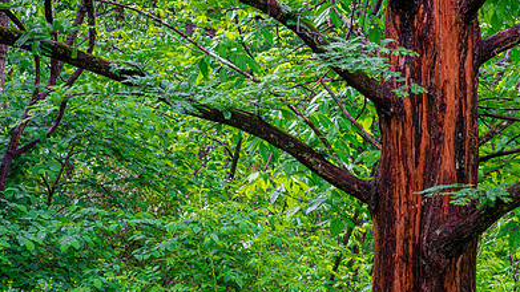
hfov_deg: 16.2
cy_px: 214
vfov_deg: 9.2
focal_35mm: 132
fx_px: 1820
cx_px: 340
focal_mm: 85
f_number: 13
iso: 100
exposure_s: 1.6
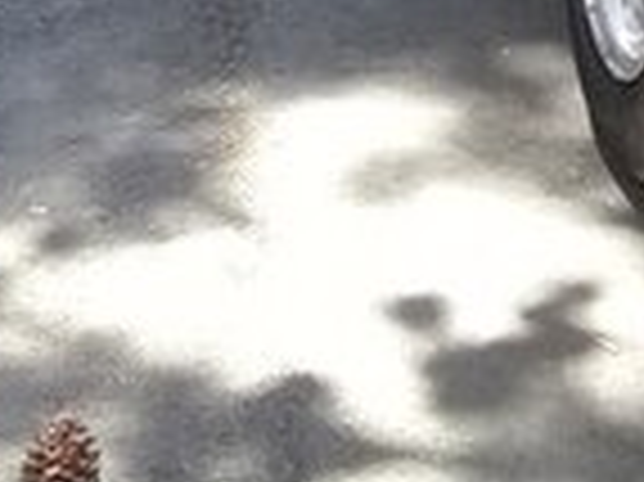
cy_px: -552
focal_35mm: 143
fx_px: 2658
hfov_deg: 13.8
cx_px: 410
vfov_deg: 9.5
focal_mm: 3.3
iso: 80
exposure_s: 1/120
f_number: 2.2
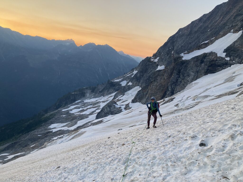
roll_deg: -7.7
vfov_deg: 49.7
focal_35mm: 28
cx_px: 122
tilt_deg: -9.1
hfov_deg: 63.4
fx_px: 197
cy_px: 91
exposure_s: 1/184
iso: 20
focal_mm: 3.99
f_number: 1.8
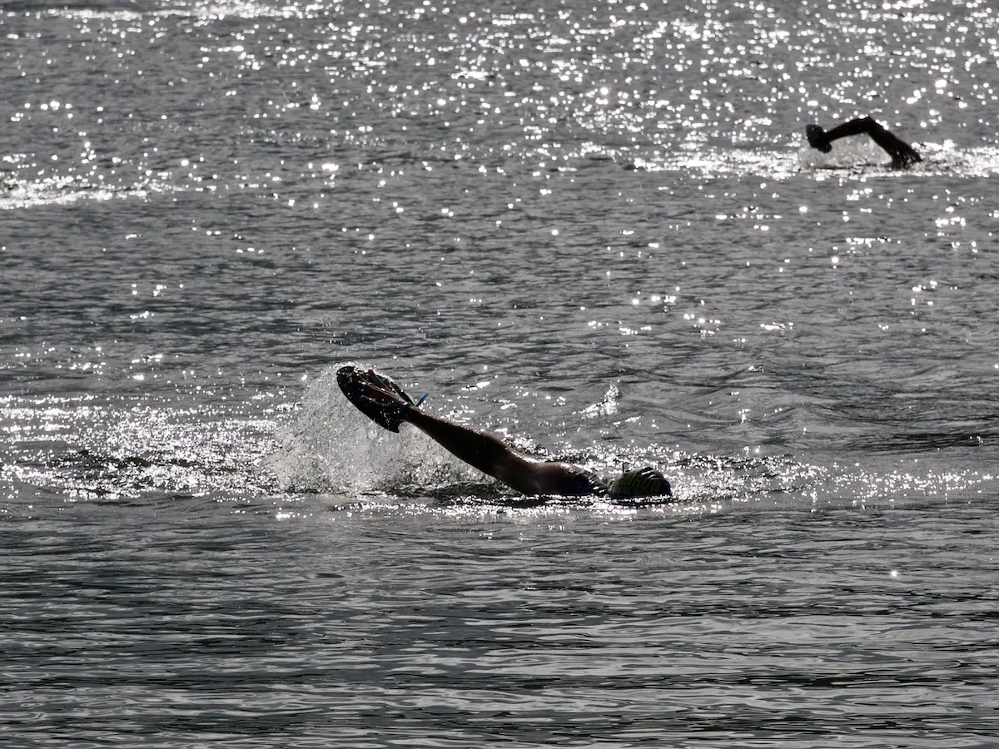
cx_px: 500
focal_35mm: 200
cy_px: 374
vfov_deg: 7.4
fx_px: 5772
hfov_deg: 9.9
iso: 200
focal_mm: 100
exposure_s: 1/2000
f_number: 9
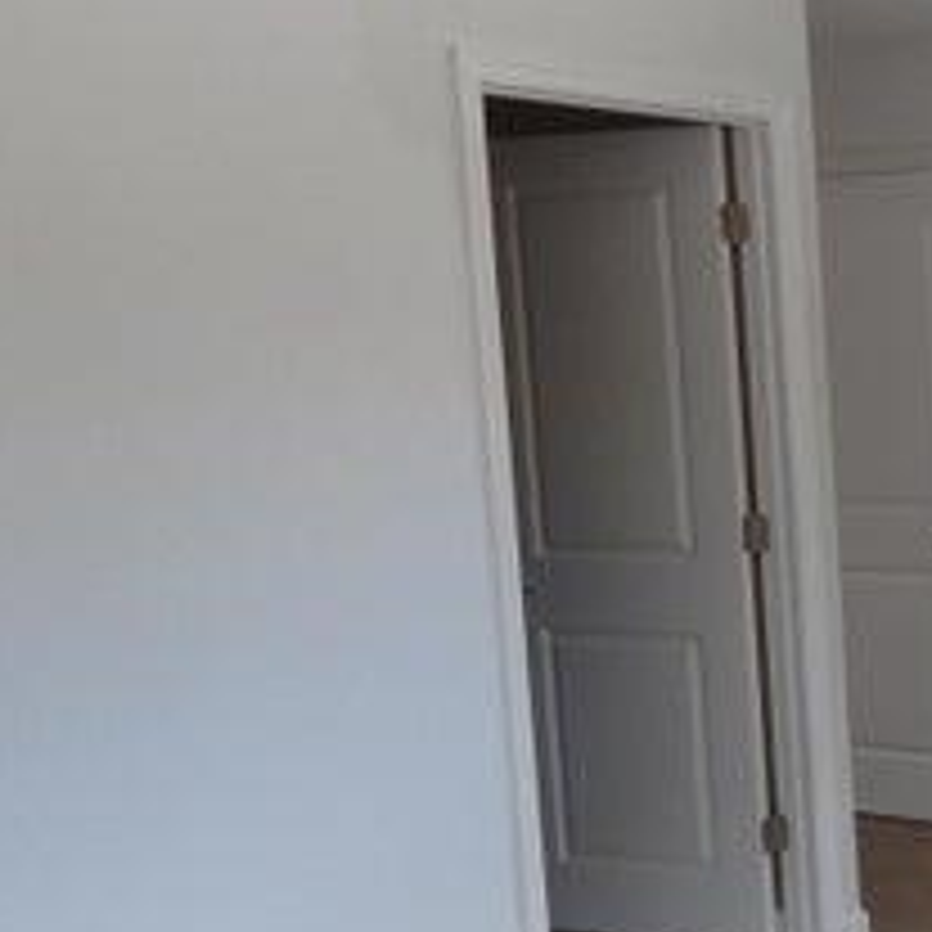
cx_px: 1418
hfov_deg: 22.2
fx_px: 1919
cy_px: 599
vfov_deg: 27.2
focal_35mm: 63
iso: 125
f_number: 3
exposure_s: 1/100
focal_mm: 4
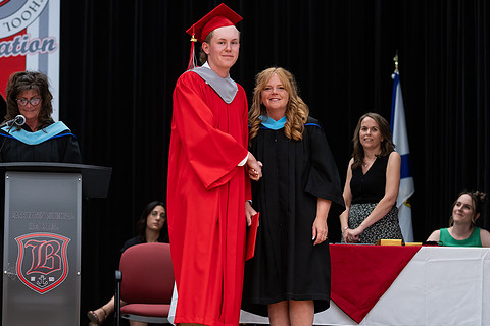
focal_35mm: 124
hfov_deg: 16.5
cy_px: 196
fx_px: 1688
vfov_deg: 11.1
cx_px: 239
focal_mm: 85
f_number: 2.8
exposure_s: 1/200
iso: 1000
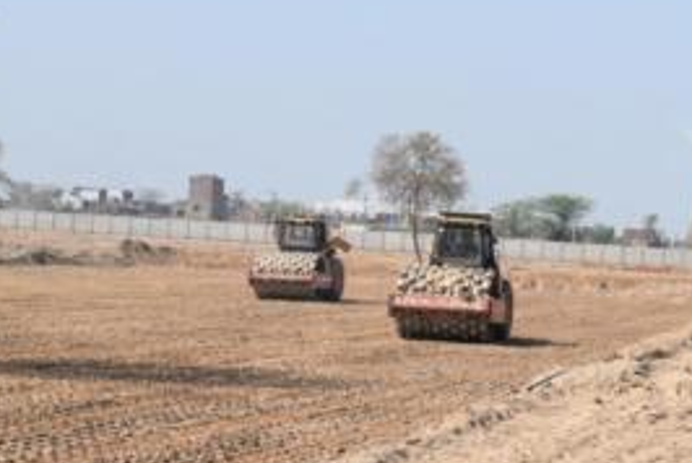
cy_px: 315
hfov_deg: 16.0
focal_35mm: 127
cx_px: 578
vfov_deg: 10.8
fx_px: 2443
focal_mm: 45
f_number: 10
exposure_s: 1/400
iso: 200
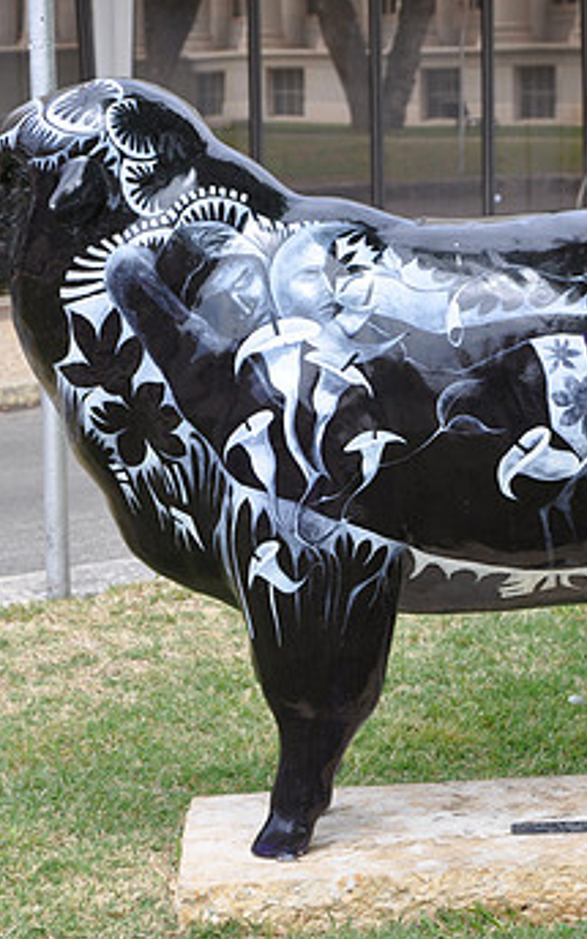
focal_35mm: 116
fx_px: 2966
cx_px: 456
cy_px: 430
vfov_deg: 18.0
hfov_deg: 11.3
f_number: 7.1
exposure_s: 1/200
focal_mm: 45
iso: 200
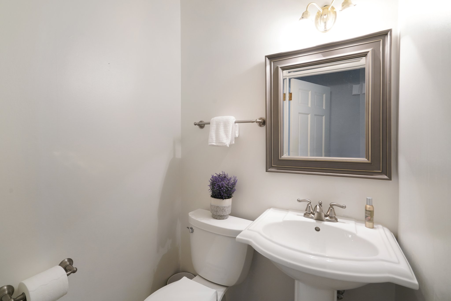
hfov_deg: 96.7
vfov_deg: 73.8
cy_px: 150
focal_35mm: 16
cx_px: 226
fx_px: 200
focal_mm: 16
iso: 400
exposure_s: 1/1.25
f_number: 8
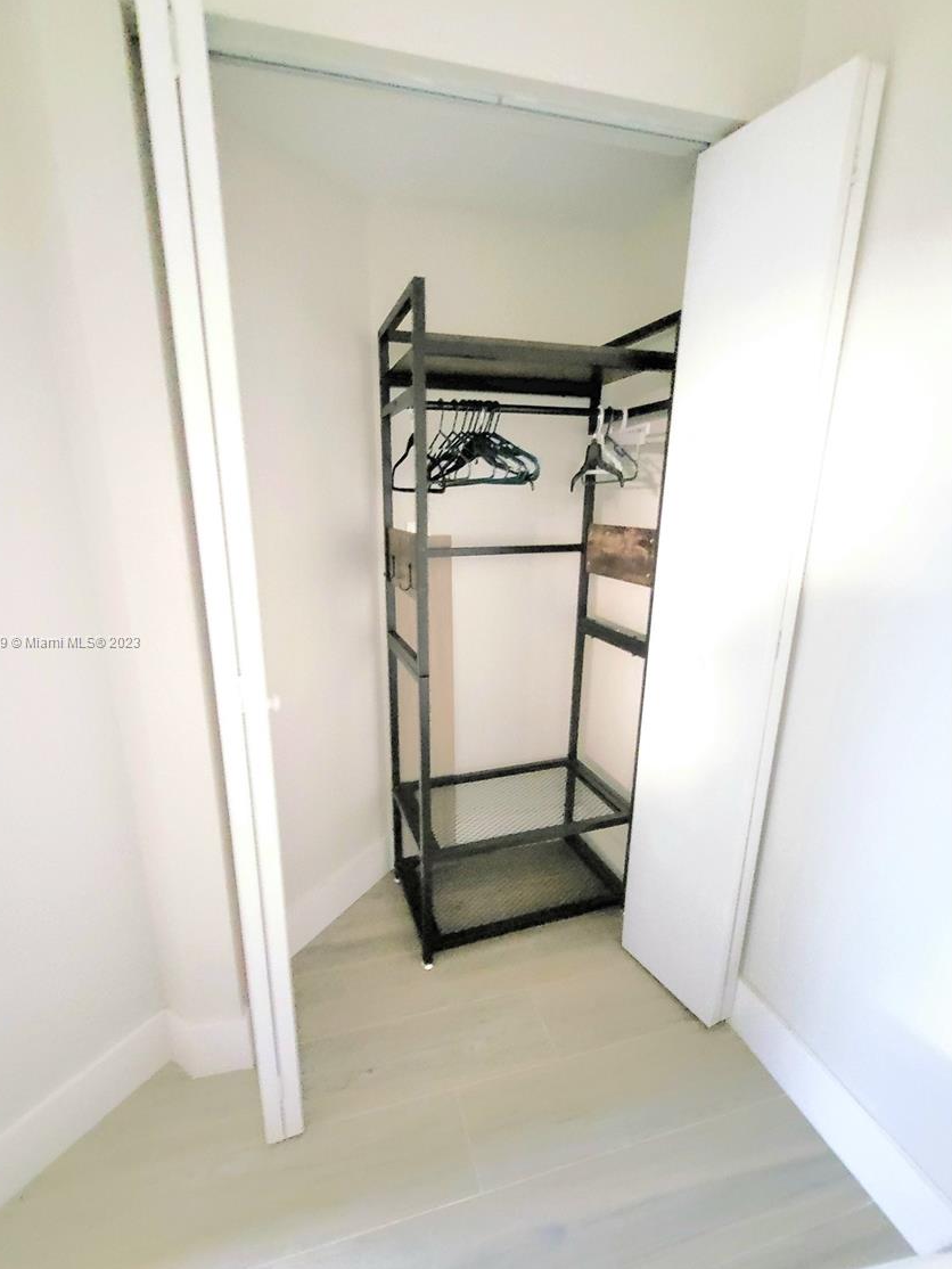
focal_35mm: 14
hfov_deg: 85.6
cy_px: 642
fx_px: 513
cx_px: 443
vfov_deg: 102.0
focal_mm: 1.74
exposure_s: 1/15
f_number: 2.2
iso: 2500
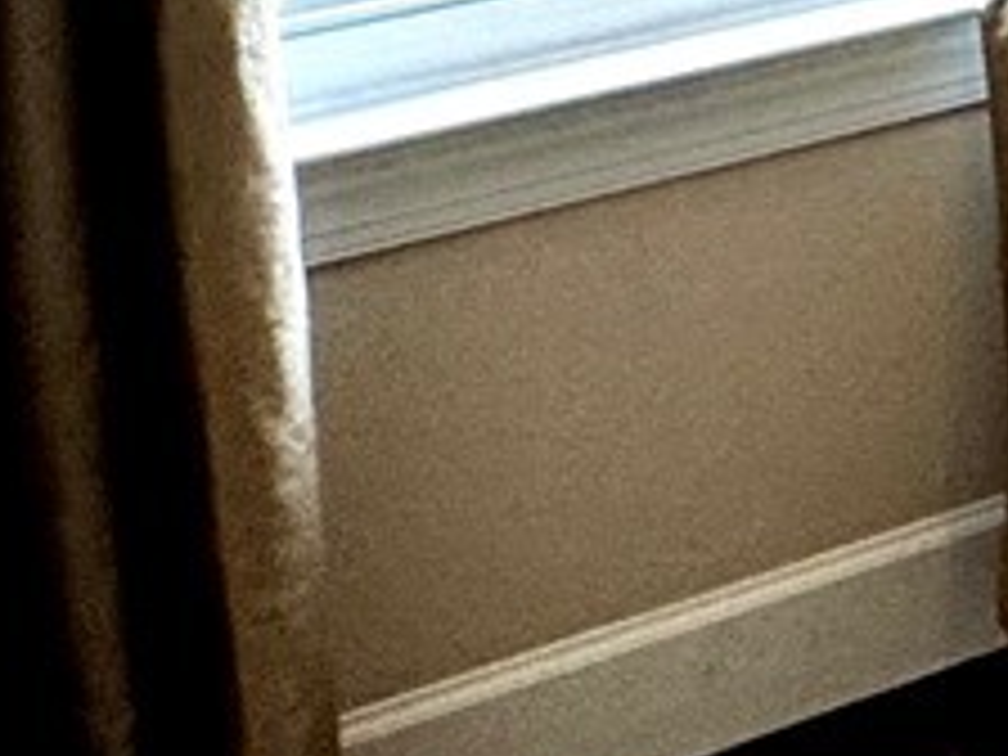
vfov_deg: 12.5
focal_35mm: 100
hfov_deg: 11.4
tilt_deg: -1.5
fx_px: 2912
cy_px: -878
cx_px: 3033
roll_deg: +0.9
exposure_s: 1/120
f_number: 2.2
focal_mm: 2.22
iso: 100
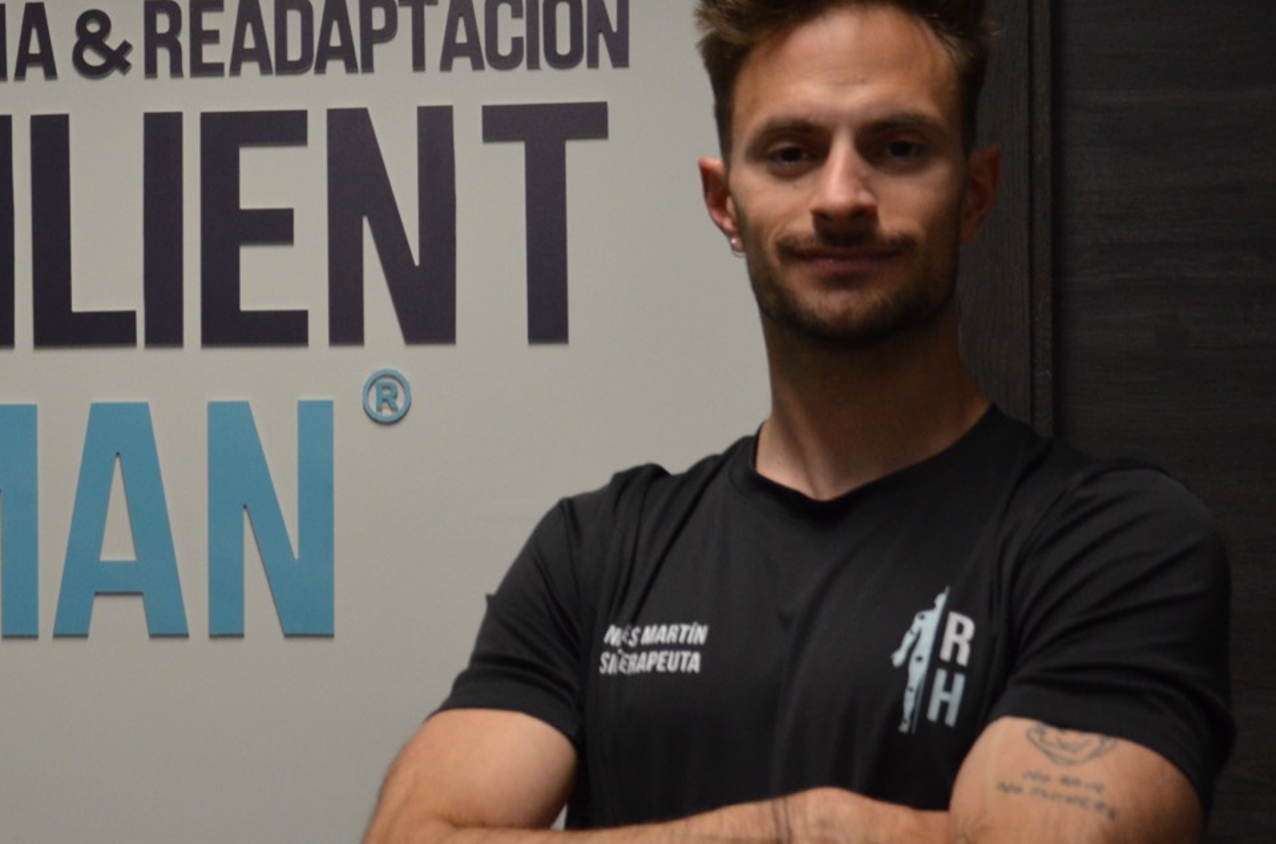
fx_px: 2829
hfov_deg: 25.0
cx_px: 278
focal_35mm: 80
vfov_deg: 17.0
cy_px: 466
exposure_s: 1/200
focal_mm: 32
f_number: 4.2
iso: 1600
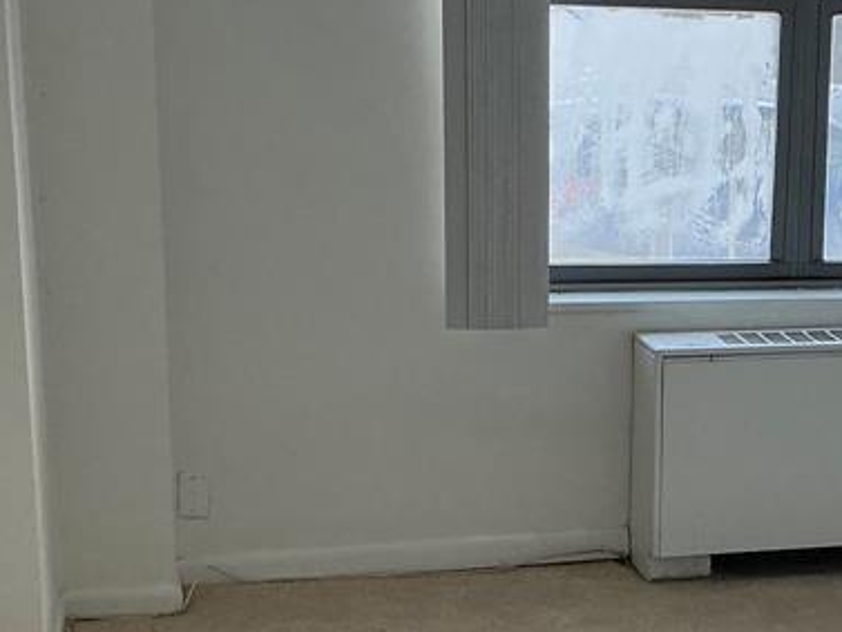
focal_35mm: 76
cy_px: 420
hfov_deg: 24.9
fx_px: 1849
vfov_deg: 19.3
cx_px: 762
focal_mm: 3
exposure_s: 1/120
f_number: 1.8
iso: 64
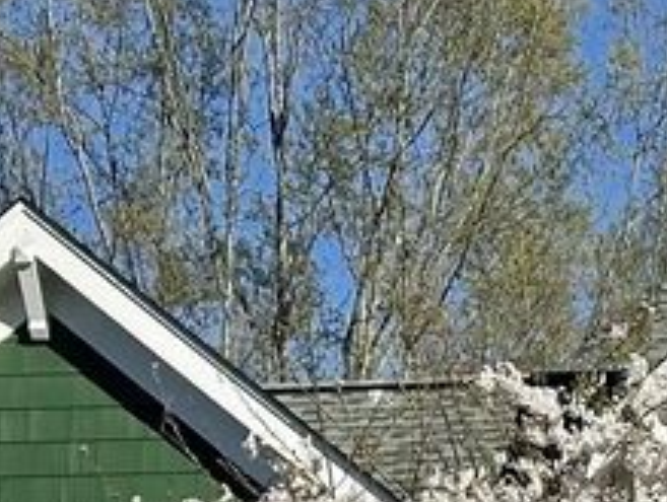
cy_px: 1156
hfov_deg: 8.7
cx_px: 777
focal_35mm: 224
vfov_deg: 6.4
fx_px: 4323
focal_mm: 6.86
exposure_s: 1/4184
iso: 64
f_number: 1.78
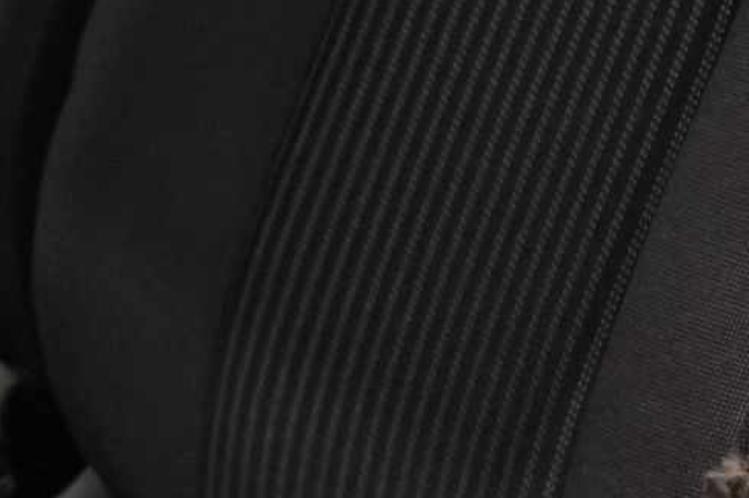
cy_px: -88
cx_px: -503
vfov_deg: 9.1
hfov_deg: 12.8
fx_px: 3098
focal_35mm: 149
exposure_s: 1/160
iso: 2500
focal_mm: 29
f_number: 3.5
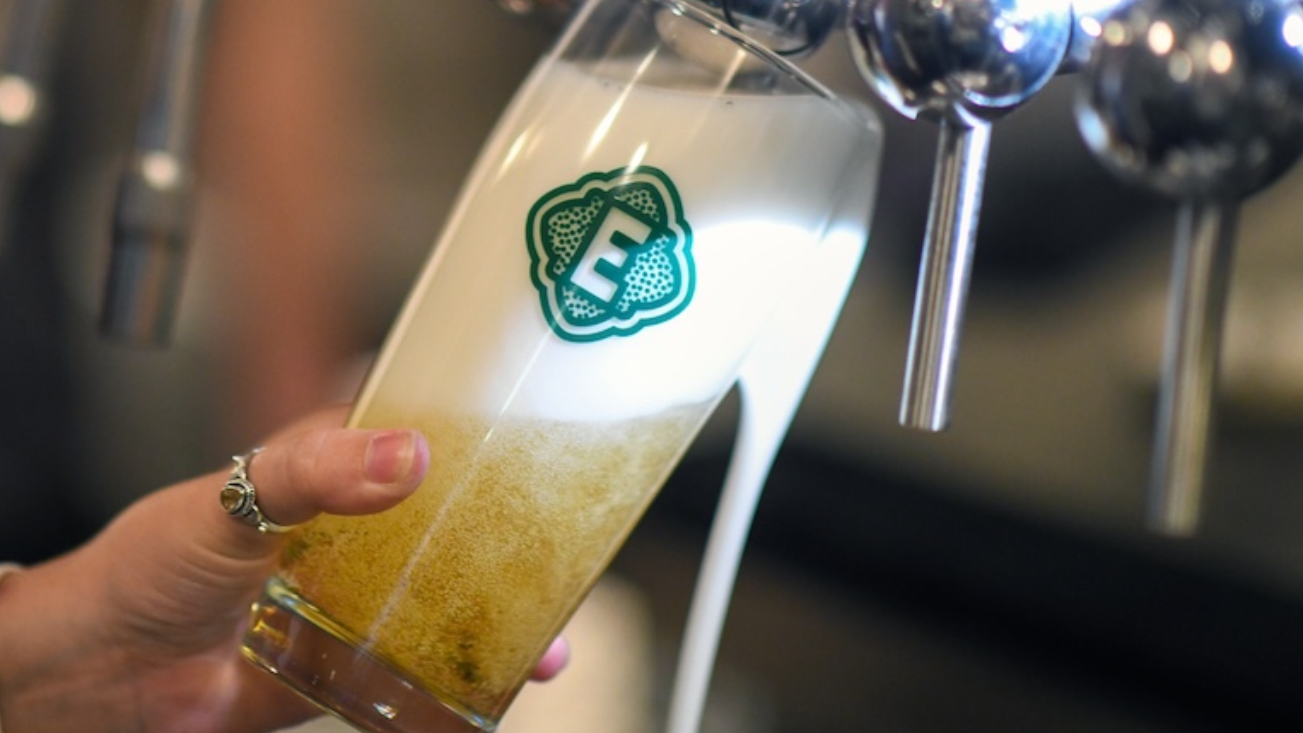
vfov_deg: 8.6
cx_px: 406
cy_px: 73
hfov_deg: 15.3
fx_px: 4837
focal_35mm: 140
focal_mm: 85
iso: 2500
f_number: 1.4
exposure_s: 1/200
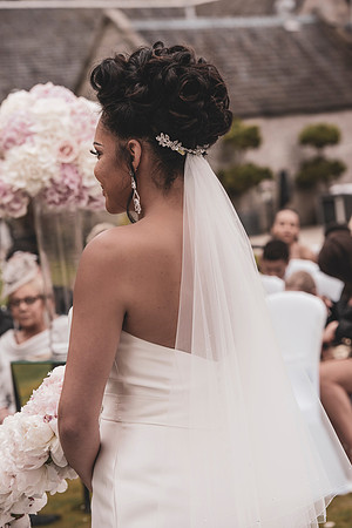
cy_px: 264
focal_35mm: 120
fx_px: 1760
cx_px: 176
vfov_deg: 17.1
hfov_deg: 11.4
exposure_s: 1/320
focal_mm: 120
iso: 250
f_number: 5.6
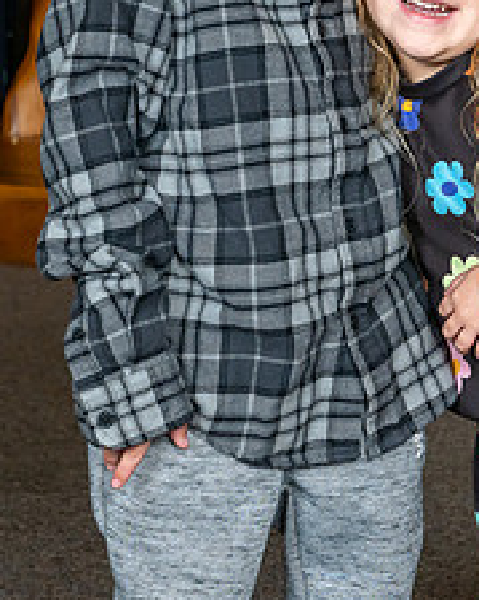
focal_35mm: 142
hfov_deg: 10.8
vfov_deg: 13.4
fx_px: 2518
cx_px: 447
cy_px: -21
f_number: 7.1
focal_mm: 45
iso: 400
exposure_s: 1/200
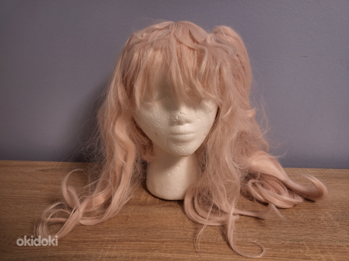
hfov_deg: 67.3
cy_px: 130
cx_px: 174
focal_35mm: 26
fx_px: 262
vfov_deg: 53.1
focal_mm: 5.4
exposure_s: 1/100
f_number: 1.8
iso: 200
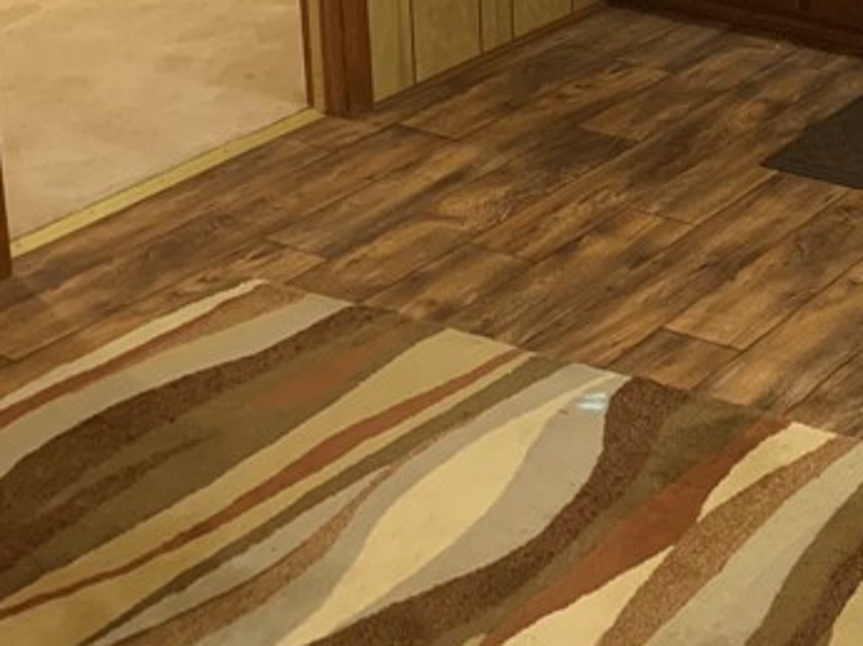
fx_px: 1918
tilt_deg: -11.7
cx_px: 968
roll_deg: +0.2
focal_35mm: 77
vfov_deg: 17.6
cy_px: -252
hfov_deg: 23.6
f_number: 1.8
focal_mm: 4.25
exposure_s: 1/40
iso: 250
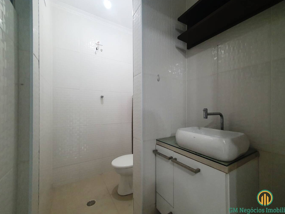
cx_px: 152
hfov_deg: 101.9
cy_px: 106
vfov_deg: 85.7
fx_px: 115
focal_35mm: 14
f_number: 2.2
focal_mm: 1.8
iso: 250
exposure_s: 1/60
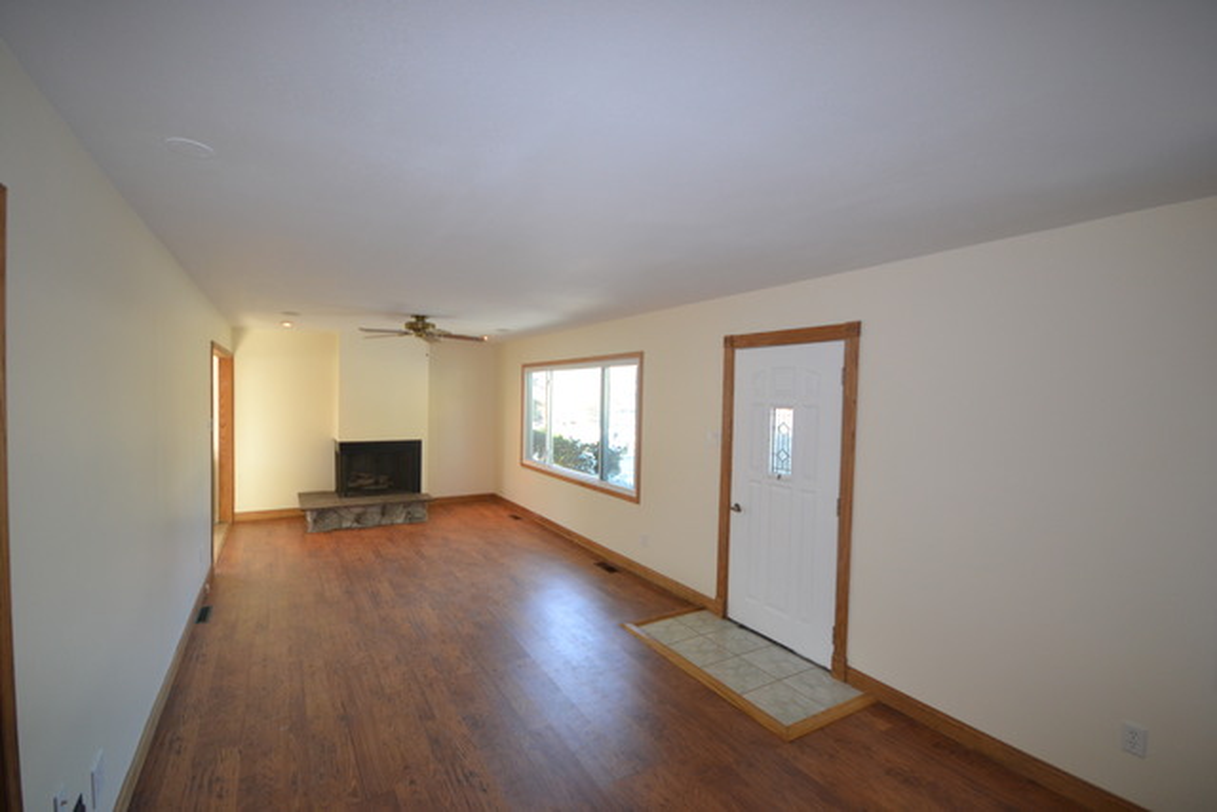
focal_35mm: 15
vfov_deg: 77.4
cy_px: 406
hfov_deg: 100.4
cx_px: 608
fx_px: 507
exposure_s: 1/60
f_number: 4
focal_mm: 10
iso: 720
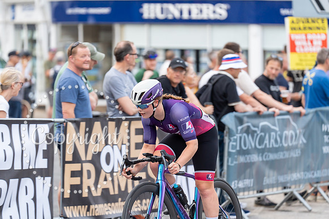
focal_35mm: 197
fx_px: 1801
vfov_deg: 7.0
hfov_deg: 10.4
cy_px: 110
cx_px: 164
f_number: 3.2
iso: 500
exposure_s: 1/1000
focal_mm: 197
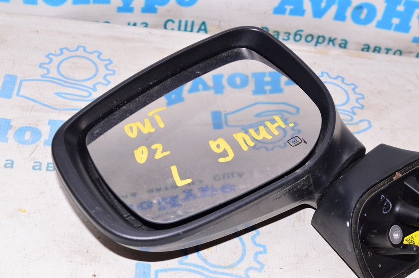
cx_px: 210
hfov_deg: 37.9
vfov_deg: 25.7
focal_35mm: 52
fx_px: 611
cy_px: 139
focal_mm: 35
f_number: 8
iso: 1600
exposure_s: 1/160
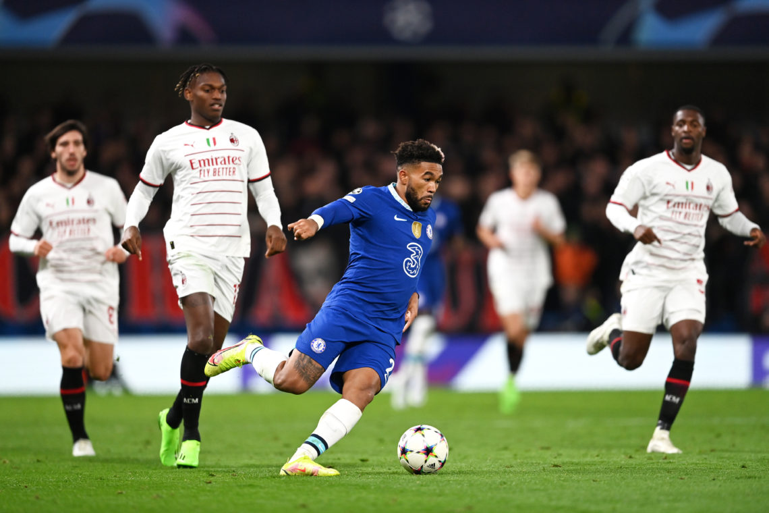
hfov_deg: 5.2
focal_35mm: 400
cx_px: 384
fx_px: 8544
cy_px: 256
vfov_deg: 3.4
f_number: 2.8
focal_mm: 400
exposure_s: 1/1600
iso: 2000
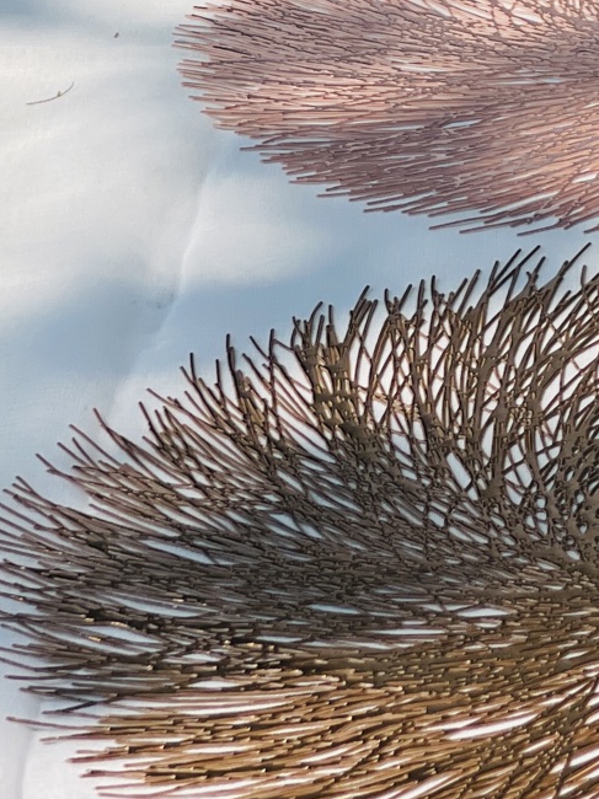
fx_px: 4548
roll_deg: -0.2
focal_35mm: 197
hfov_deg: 7.4
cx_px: 835
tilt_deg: -19.0
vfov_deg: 9.8
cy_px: -274
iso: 32
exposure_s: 1/1946
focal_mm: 7.5
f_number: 2.2
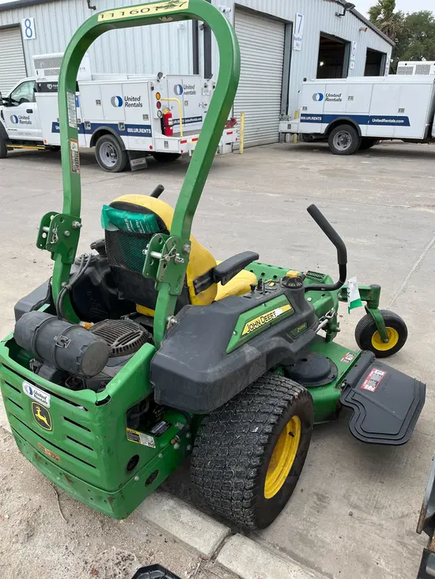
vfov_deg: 67.3
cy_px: 290
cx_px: 218
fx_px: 436
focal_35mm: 26
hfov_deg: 53.1
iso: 50
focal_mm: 5.1
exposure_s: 1/1497
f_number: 1.6
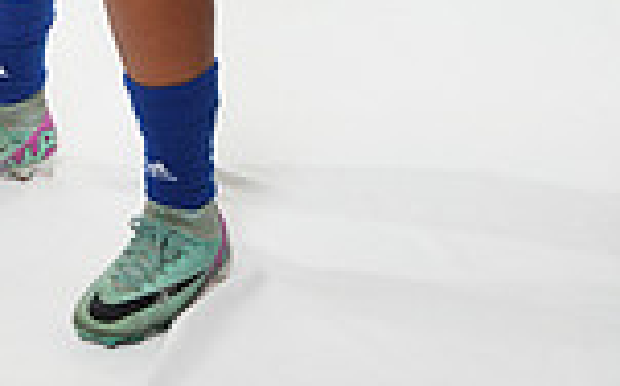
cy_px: -497
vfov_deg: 8.3
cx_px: 8
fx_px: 2485
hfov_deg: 14.0
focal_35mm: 147
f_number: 8
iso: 500
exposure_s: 1/125
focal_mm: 48.4
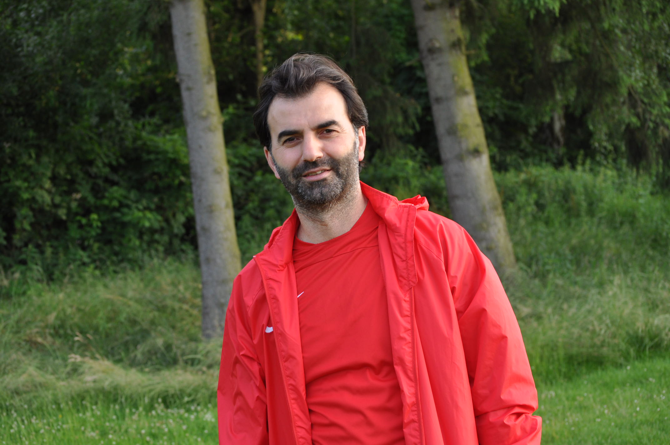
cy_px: 222
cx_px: 335
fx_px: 1534
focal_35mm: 82
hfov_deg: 24.6
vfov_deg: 16.5
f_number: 5.6
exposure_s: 1/125
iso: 400
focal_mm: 55
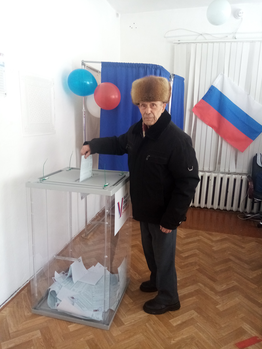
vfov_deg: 67.3
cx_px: 131
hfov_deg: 53.1
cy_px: 174
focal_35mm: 26
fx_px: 262
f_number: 1.8
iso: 175
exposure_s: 1/33.3
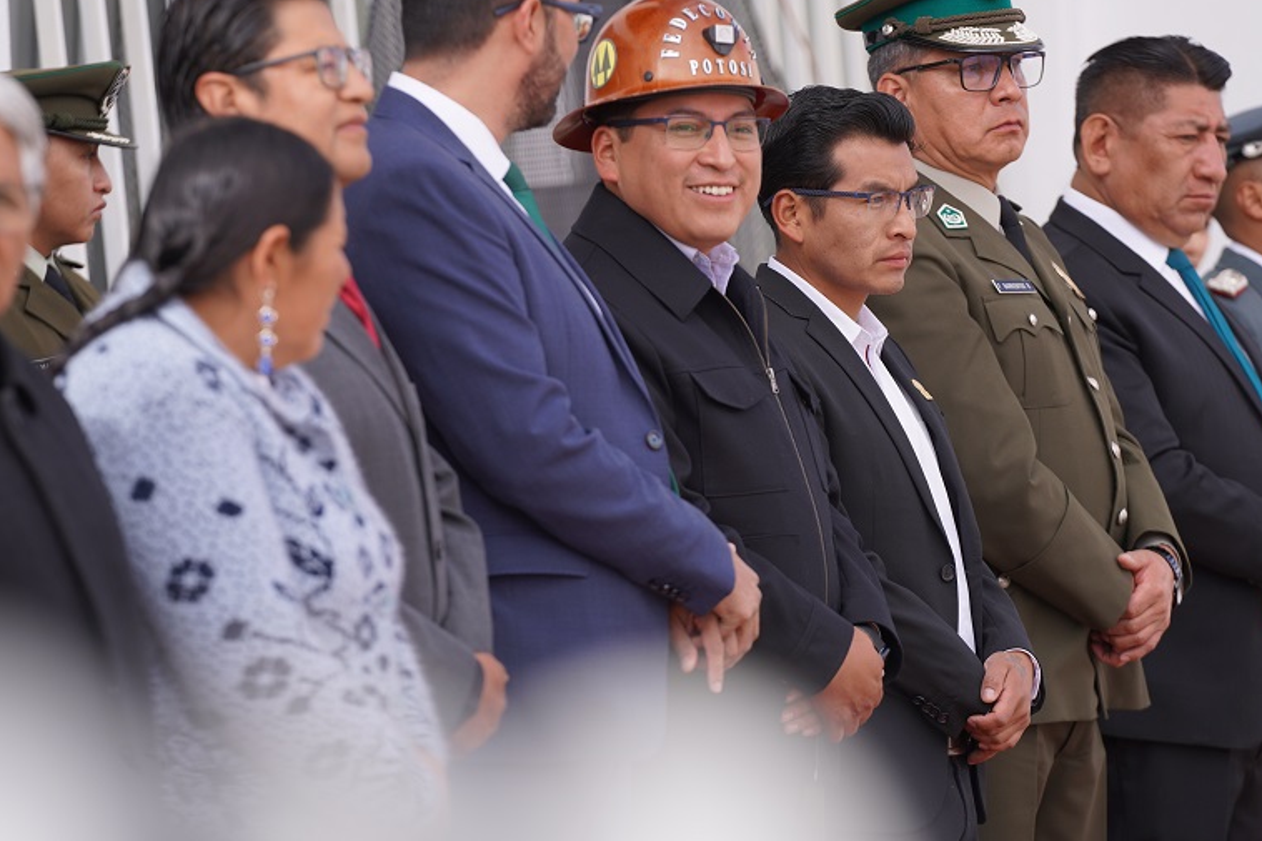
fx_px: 9252
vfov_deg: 5.2
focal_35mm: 264
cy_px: 316
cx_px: 671
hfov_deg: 7.8
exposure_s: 1/320
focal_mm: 200
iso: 100
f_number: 4
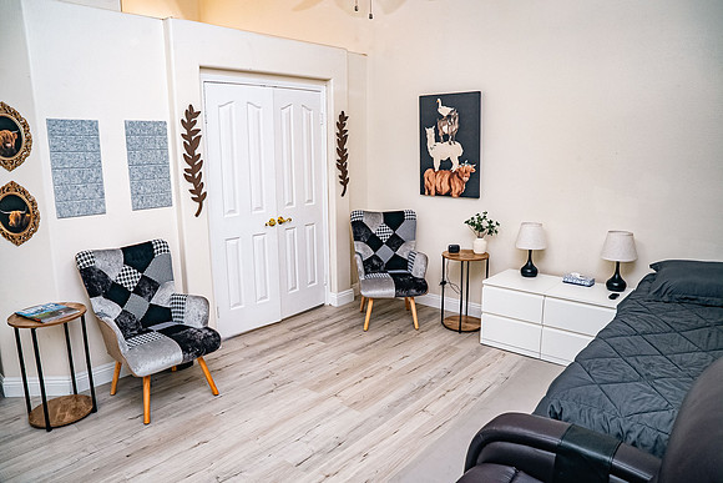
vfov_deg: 53.2
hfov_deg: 73.7
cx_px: 362
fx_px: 482
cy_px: 242
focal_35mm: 24
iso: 640
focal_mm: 24
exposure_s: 1/100
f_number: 5.6
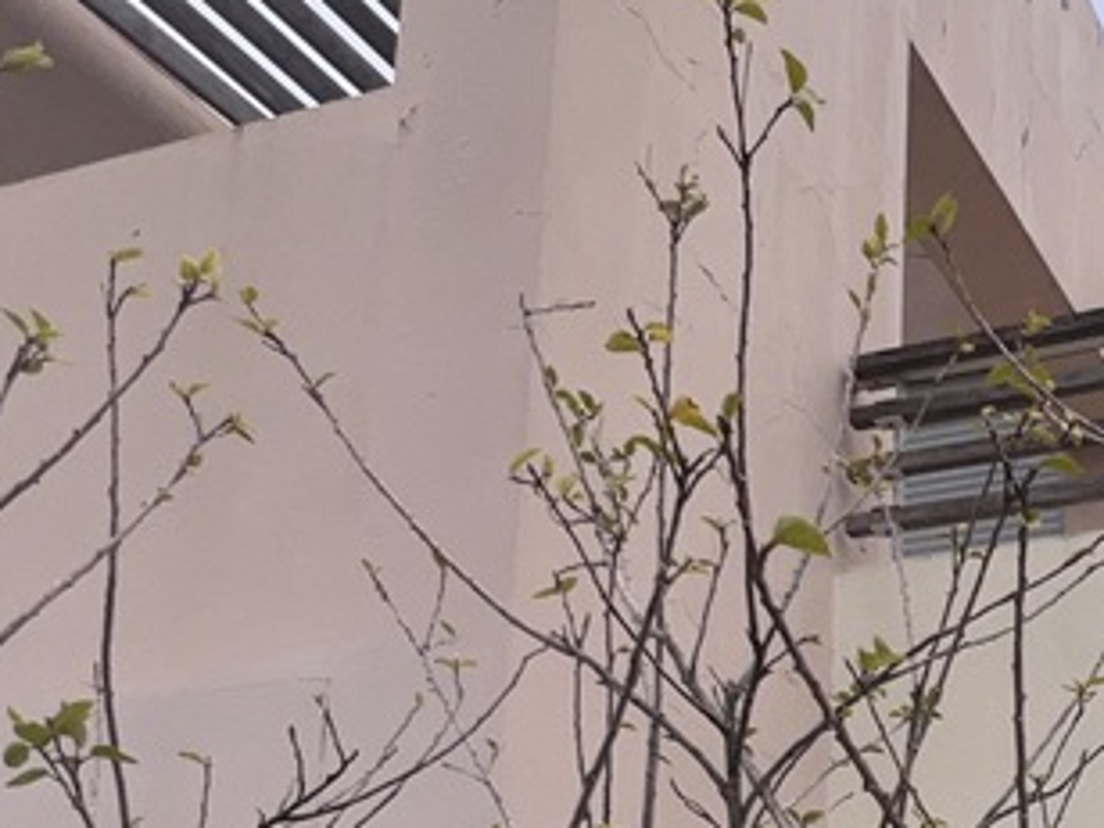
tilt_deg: +12.2
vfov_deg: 26.4
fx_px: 1627
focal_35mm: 51
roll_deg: +0.1
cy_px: 898
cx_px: 1117
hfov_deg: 34.0
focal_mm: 1.57
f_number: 1.8
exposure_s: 1/763
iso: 25
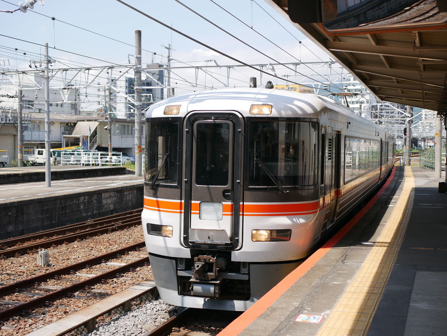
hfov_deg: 37.5
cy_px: 168
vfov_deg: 28.6
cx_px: 223
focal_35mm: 51
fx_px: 659
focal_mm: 25
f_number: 2.8
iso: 200
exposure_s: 1/2000
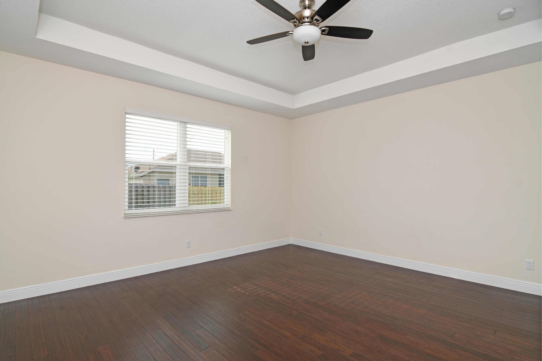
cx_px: 271
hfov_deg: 90.0
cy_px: 180
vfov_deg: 67.4
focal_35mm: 18
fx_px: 271
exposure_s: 1/160
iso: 200
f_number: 7.1
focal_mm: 12
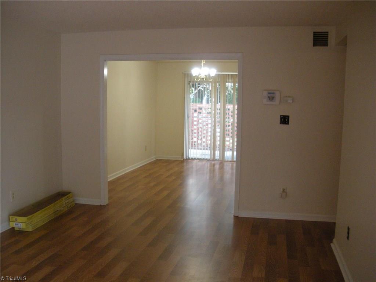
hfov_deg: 51.4
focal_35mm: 36
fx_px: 391
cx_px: 188
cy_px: 141
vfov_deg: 39.7
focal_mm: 6.3
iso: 393
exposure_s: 1/57.1
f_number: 3.5
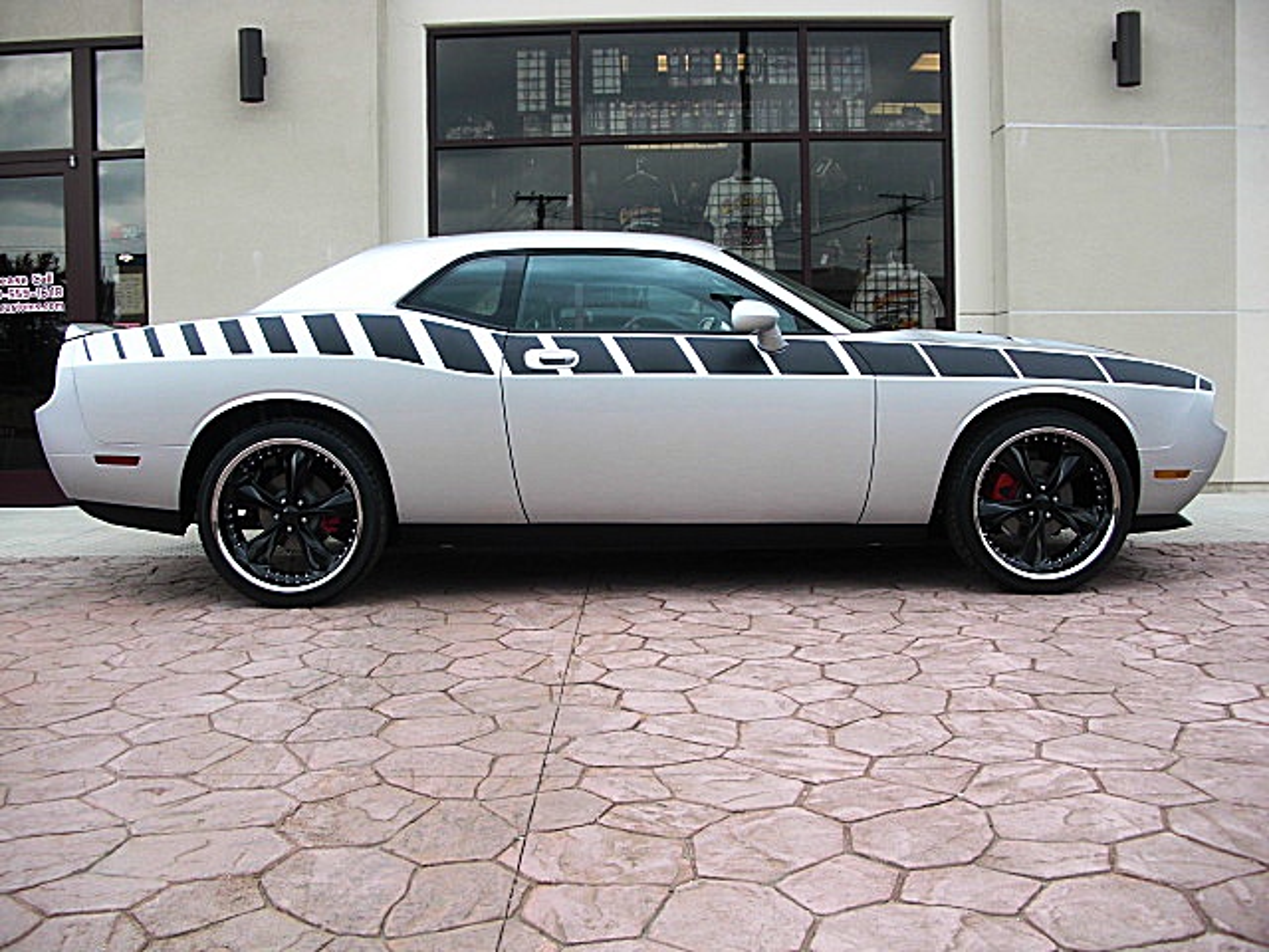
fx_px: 1320
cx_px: 634
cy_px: 476
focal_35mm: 36
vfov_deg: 39.7
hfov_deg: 51.4
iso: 50
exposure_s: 1/250
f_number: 2.8
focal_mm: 6.3
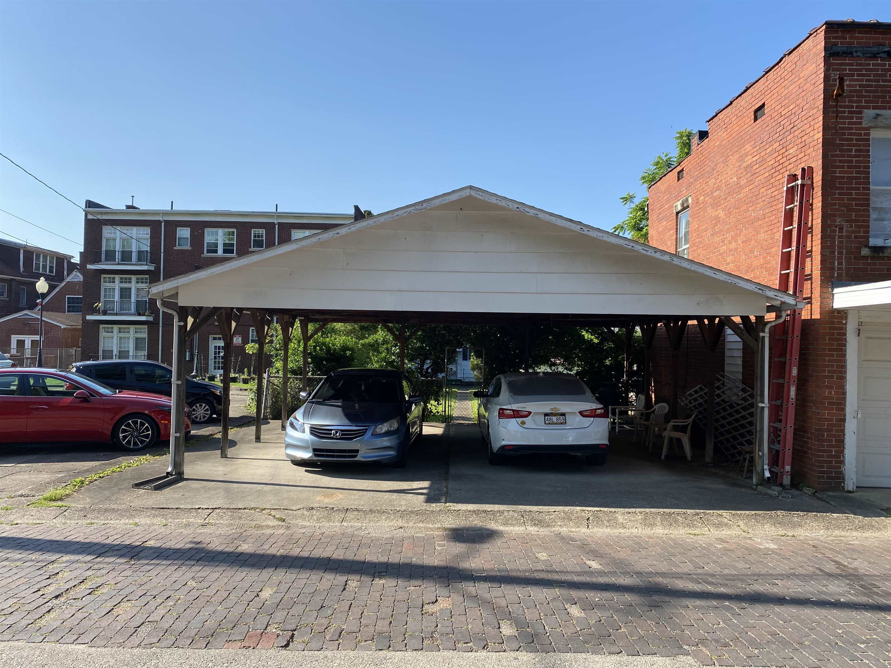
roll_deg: -1.1
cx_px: 446
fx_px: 669
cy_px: 334
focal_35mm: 26
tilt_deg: +2.3
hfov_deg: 67.3
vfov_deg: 53.1
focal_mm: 4.25
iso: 32
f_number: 1.8
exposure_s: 1/1808
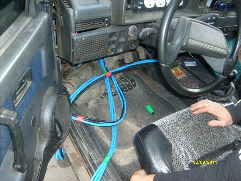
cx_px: 120
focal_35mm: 35
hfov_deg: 52.6
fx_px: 244
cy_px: 90
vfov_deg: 40.7
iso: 100
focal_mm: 5.8
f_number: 2.8
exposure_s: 1/45
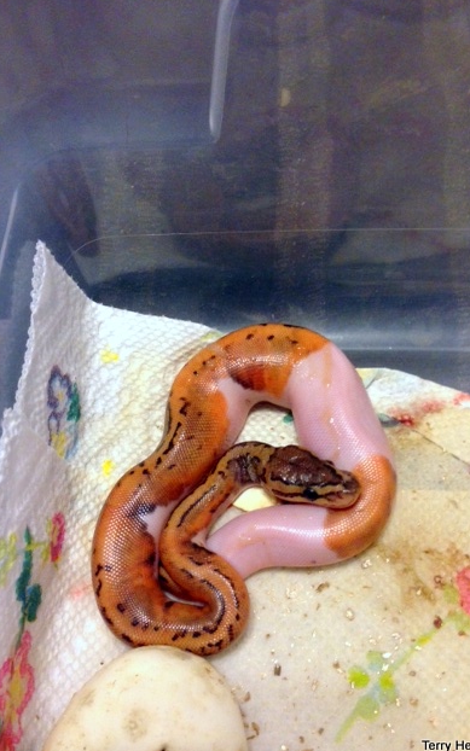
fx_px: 737
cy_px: 383
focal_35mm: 36
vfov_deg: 54.0
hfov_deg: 35.3
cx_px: 231
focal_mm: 4.13
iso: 250
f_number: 2.4
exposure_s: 1/20
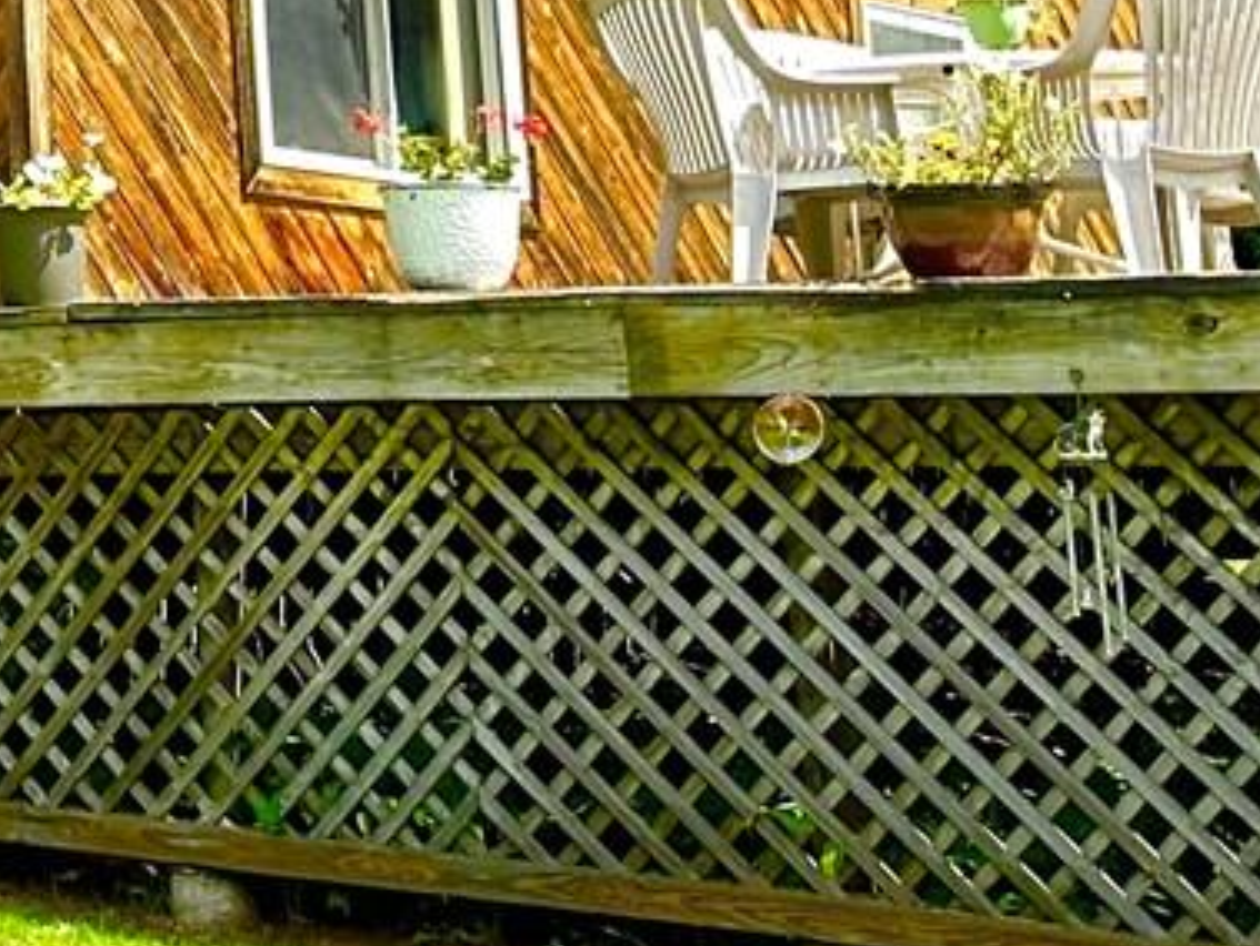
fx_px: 4735
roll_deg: -2.0
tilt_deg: +13.1
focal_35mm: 130
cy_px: -600
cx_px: -1187
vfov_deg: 10.9
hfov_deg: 13.3
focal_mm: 6.86
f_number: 1.78
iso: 80
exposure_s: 1/1812
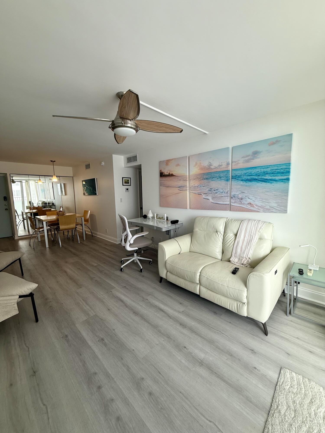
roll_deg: +1.3
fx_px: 175
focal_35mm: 14
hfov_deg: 85.7
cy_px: 216
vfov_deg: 102.1
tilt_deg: -6.2
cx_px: 162
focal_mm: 2.22
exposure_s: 1/120
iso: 80
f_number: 2.2
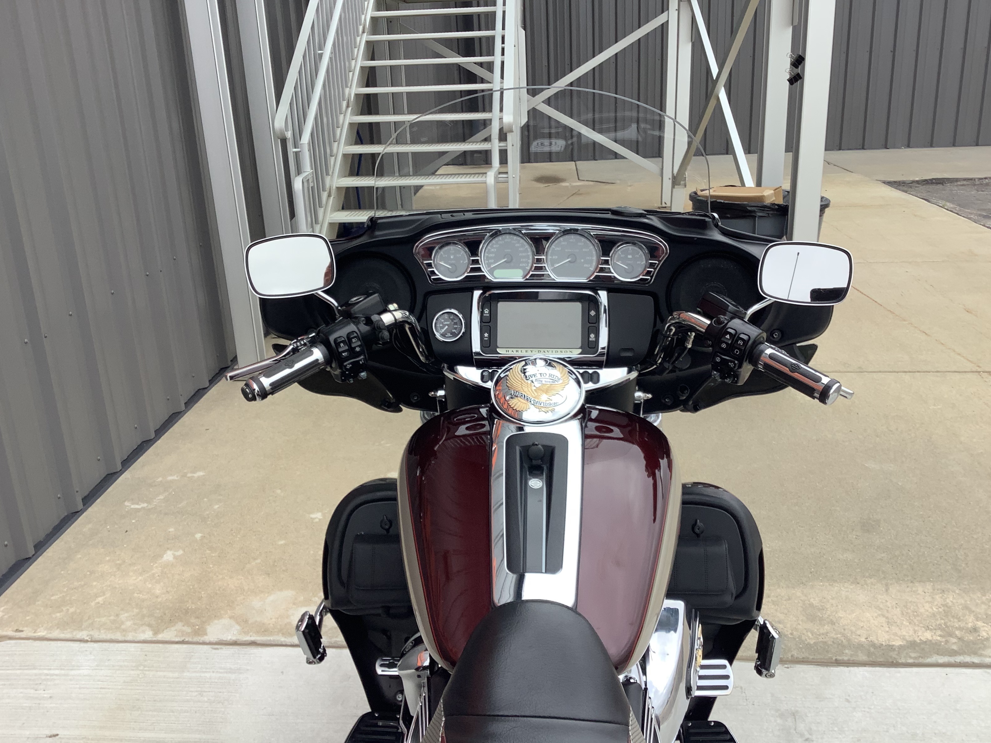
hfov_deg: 56.8
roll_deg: +0.0
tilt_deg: -20.2
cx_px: 490
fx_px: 916
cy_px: 382
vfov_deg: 44.2
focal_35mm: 32
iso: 25
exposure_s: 1/416
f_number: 2.4
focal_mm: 3.3
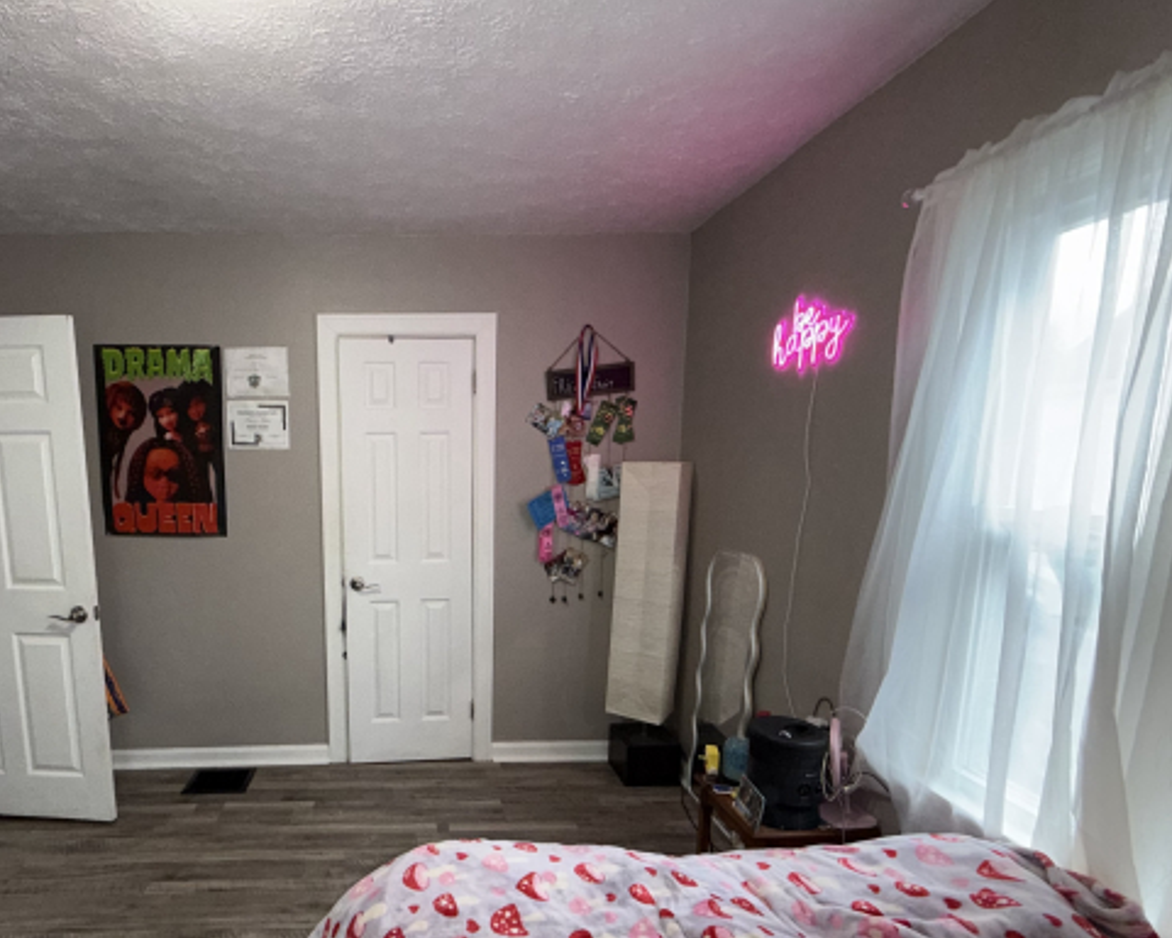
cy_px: 572
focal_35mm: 19
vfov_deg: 70.0
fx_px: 659
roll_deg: +0.2
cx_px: 411
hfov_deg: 81.1
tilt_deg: -10.2
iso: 125
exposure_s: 1/77
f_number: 2.2
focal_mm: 2.22
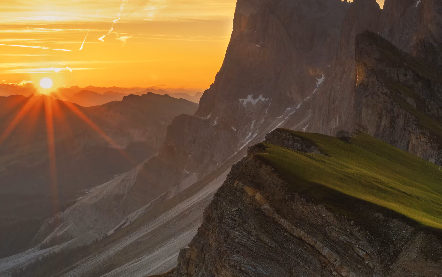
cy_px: 64
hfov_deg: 33.3
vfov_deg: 21.4
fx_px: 723
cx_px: 334
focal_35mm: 60
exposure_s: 1.6
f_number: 22
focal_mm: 31
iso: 64
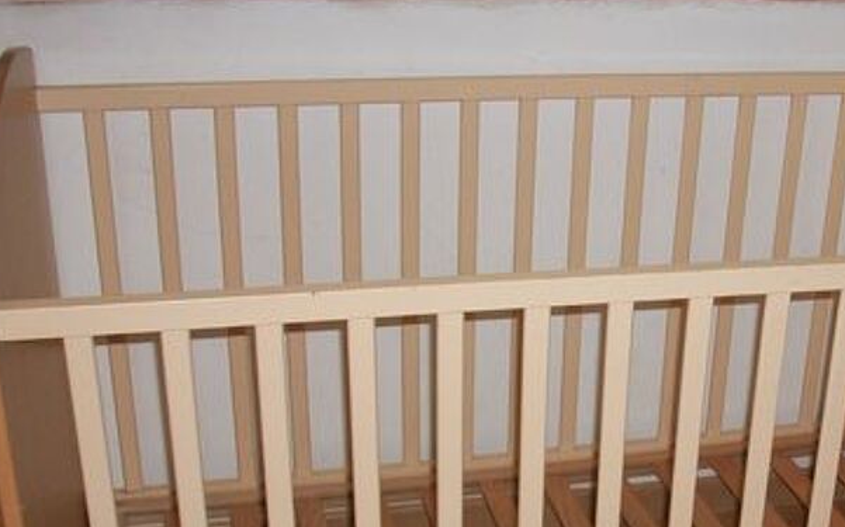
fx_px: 1381
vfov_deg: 21.2
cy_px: 462
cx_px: 636
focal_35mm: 60
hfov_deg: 33.3
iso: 120
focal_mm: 5.7
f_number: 2.8
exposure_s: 1/60
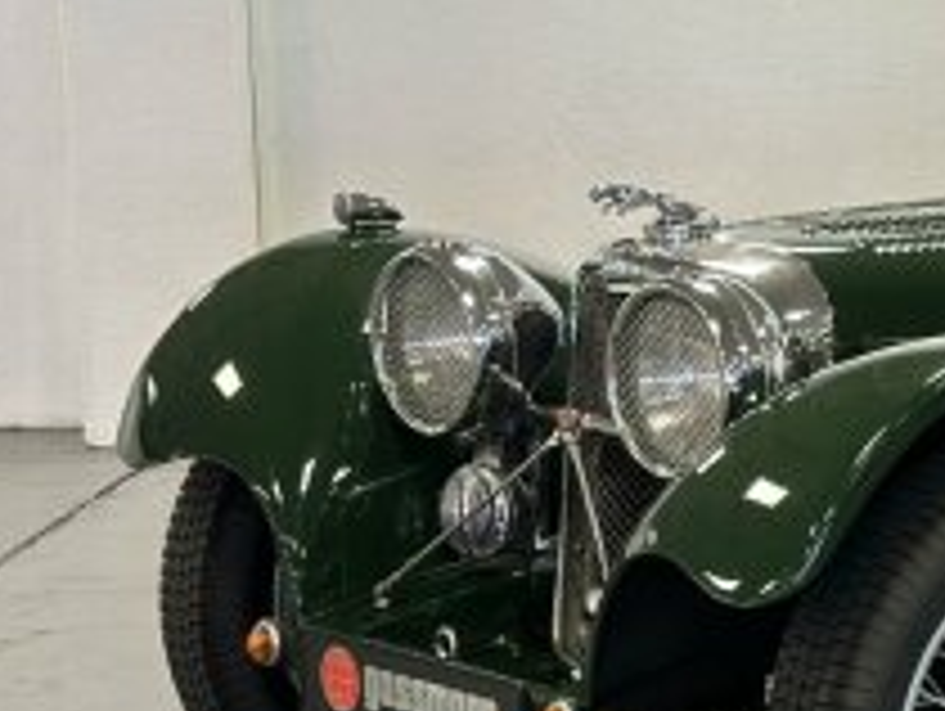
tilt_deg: -11.0
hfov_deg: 13.0
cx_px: 1269
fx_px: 3990
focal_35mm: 146
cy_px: 490
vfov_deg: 10.2
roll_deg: +0.0
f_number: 1.78
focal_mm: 6.86
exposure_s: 1/67
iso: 125
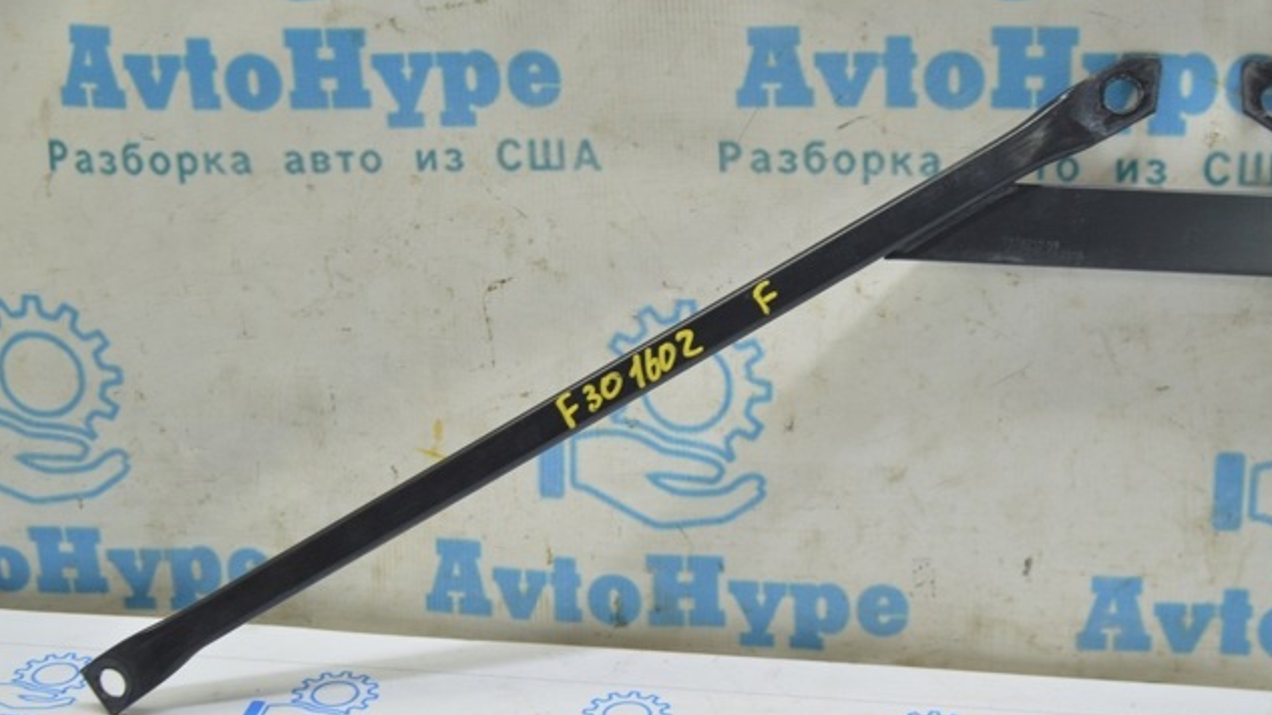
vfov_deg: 16.5
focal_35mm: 73
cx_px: 639
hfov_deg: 29.0
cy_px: 393
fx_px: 2462
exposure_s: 1/20
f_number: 5.6
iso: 400
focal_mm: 46
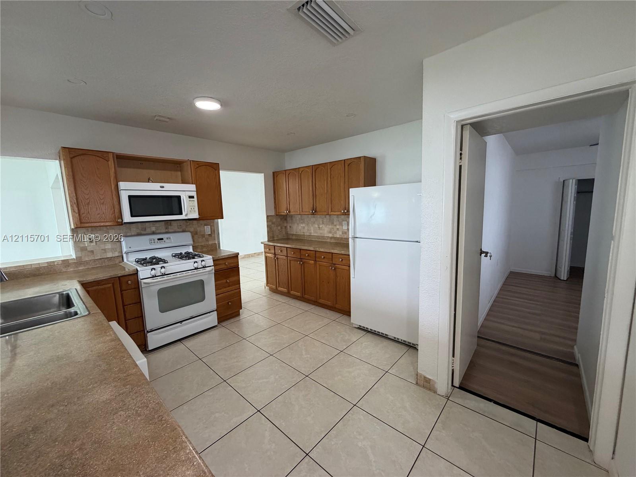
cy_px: 238
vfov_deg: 85.7
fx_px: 257
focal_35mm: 14
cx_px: 318
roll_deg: +2.1
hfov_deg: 102.1
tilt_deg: -7.7
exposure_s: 1/120
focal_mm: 2.22
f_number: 2.2
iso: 250
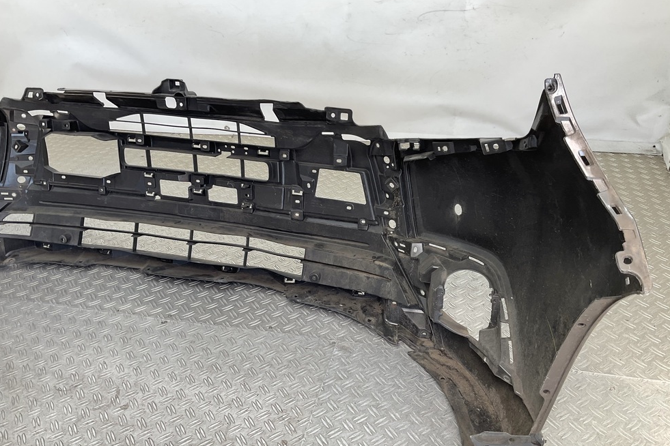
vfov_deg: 42.2
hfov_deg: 60.3
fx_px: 577
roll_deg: +3.2
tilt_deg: -33.0
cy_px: 254
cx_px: 331
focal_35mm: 31
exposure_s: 1/100
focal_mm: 3
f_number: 1.8
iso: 20
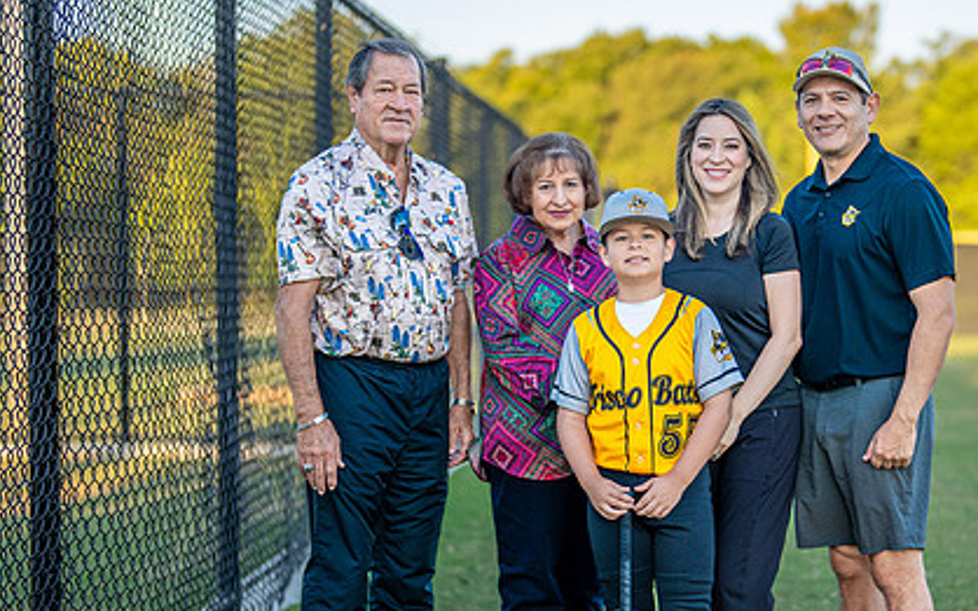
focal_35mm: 86
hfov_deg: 24.0
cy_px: 414
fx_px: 2292
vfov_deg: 15.1
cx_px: 661
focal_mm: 50
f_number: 1.2
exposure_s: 1/1250
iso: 100
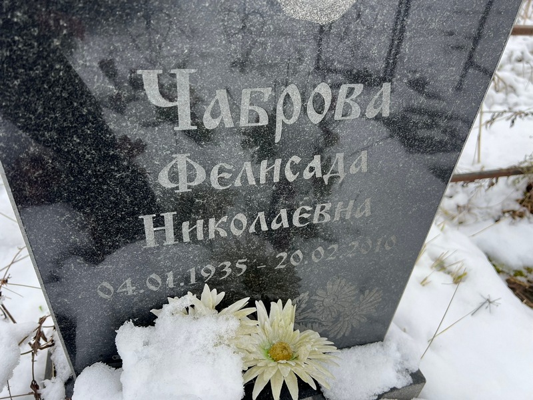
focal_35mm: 26
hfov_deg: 67.3
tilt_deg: -38.0
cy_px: 200
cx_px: 266
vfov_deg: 53.1
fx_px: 400
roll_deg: -4.1
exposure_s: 1/121
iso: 64
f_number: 1.5
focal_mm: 5.7
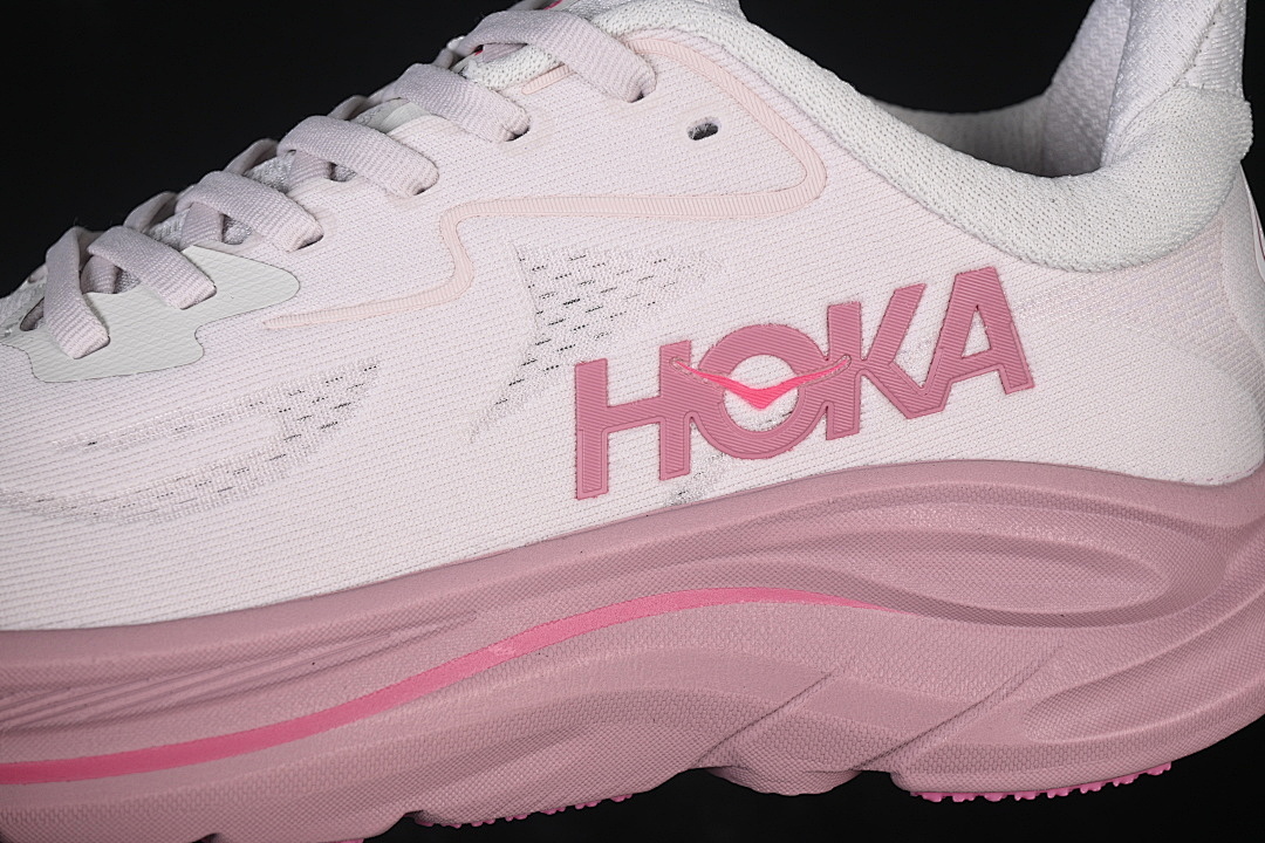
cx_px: 632
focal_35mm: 75
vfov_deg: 18.2
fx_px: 2635
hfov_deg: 27.0
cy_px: 422
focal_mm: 50
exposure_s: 1/80
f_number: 7.1
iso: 160
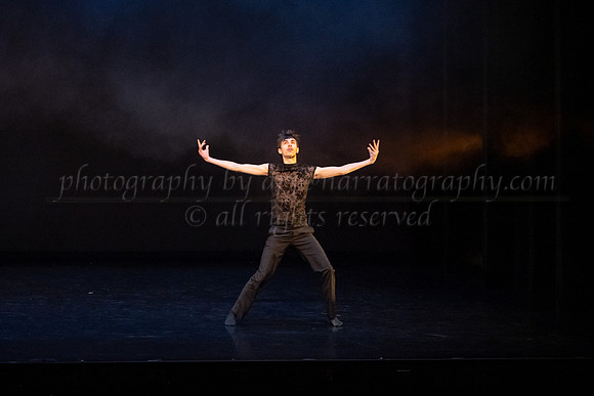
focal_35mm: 87
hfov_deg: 23.3
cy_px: 219
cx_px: 251
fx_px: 1439
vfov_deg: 15.7
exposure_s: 1/400
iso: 4000
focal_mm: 75
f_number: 2.8
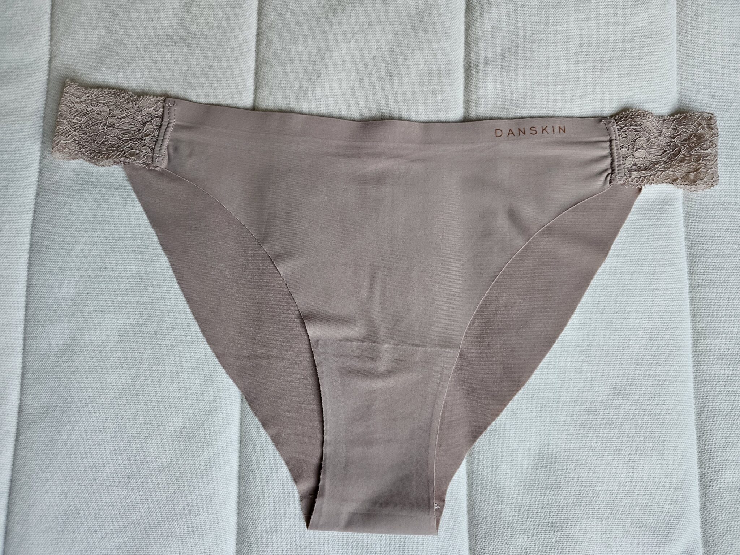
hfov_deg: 73.9
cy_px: 278
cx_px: 370
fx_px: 492
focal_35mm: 23
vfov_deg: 58.9
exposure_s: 1/34
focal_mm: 6.3
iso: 320
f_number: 1.7
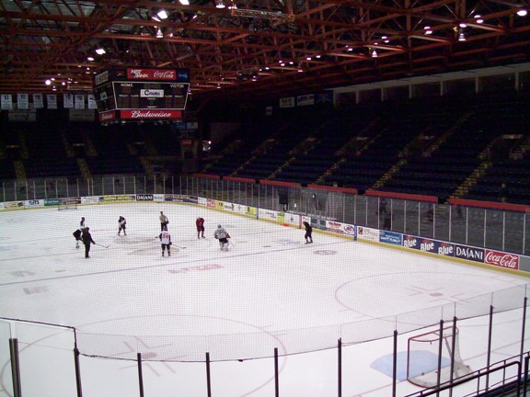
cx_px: 265
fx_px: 551
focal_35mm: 36
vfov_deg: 39.7
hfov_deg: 51.4
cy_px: 198
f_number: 2.7
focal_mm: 6
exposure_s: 1/49.6
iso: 140
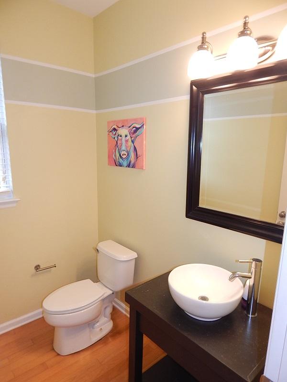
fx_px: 243
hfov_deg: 61.1
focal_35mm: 22
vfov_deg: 76.4
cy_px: 191
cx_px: 144
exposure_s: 1/30
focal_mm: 4
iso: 200
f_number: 3
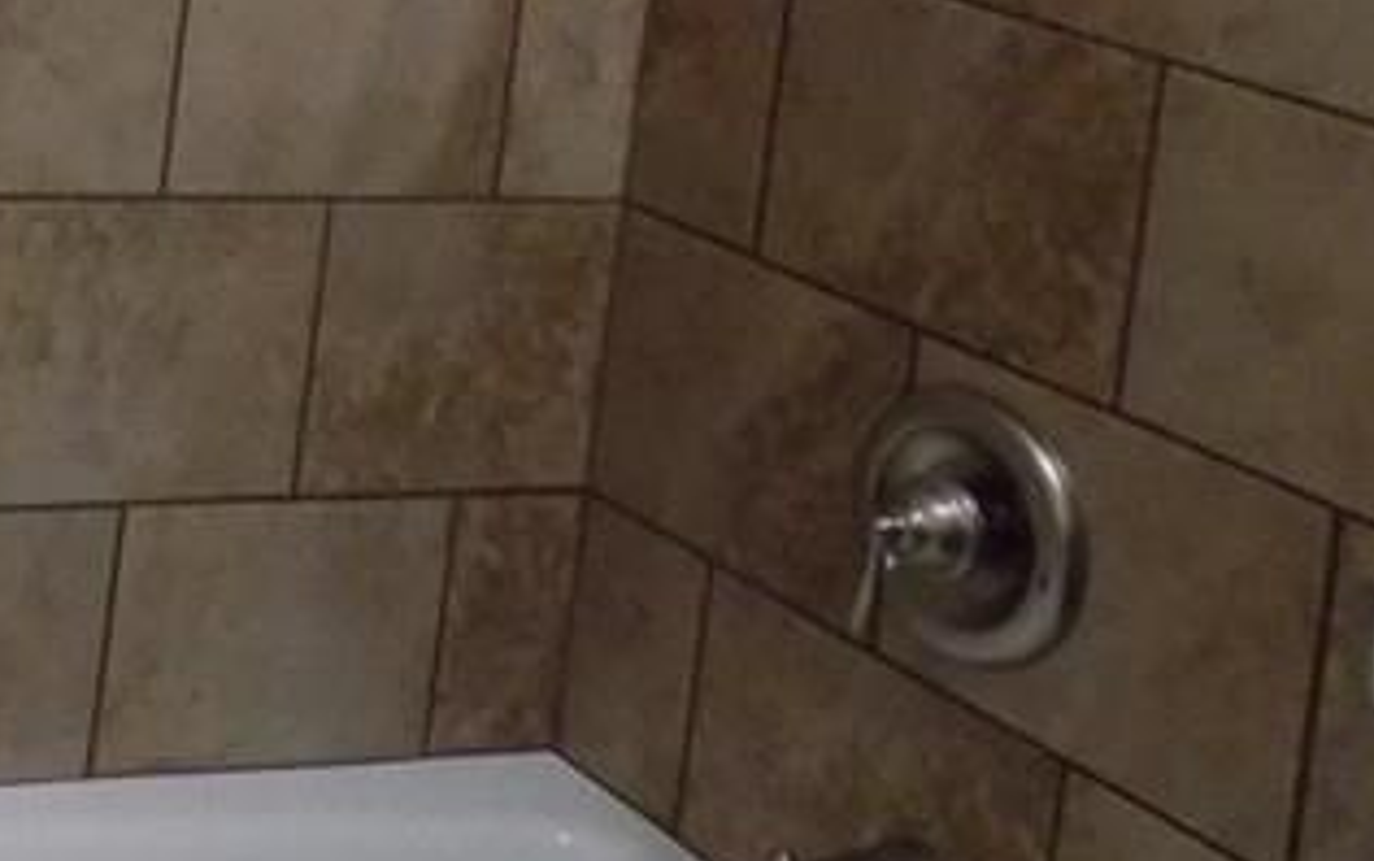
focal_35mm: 79
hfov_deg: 21.8
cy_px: -578
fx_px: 2960
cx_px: -678
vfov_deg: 14.9
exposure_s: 1/25
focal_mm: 4
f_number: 3.1
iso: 400
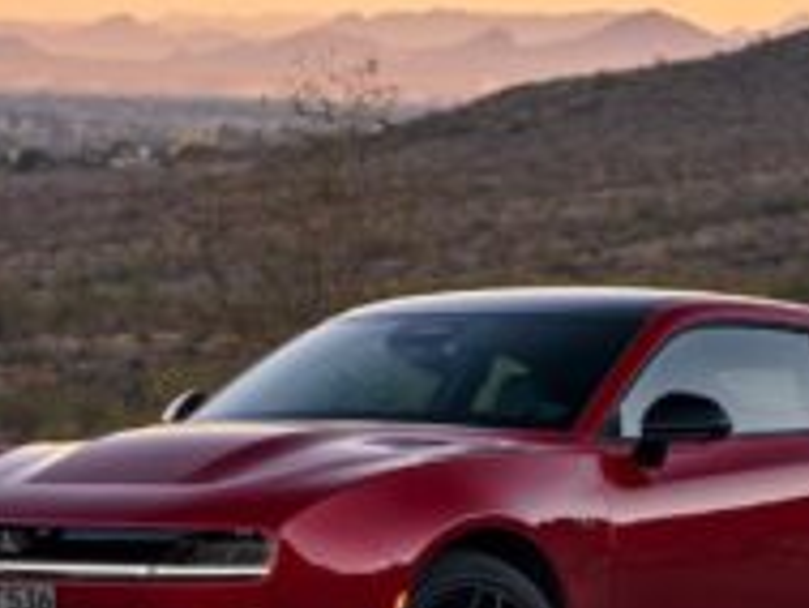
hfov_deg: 10.0
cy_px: 411
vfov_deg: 7.5
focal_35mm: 198
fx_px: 4630
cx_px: 479
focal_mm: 100
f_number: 5.6
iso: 400
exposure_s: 1/40
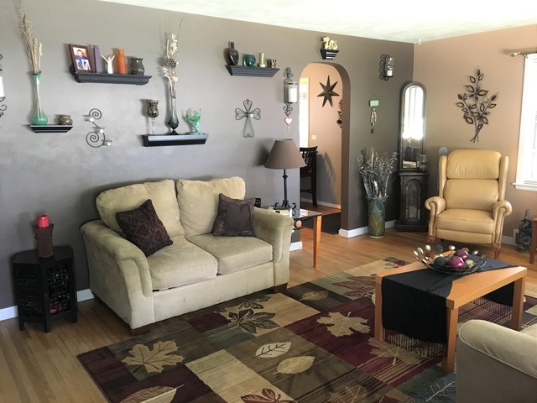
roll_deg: +1.0
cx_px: 268
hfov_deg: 61.7
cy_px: 202
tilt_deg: -9.7
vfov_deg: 48.2
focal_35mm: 29
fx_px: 450
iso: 250
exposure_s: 1/15
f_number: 2.2
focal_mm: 4.15
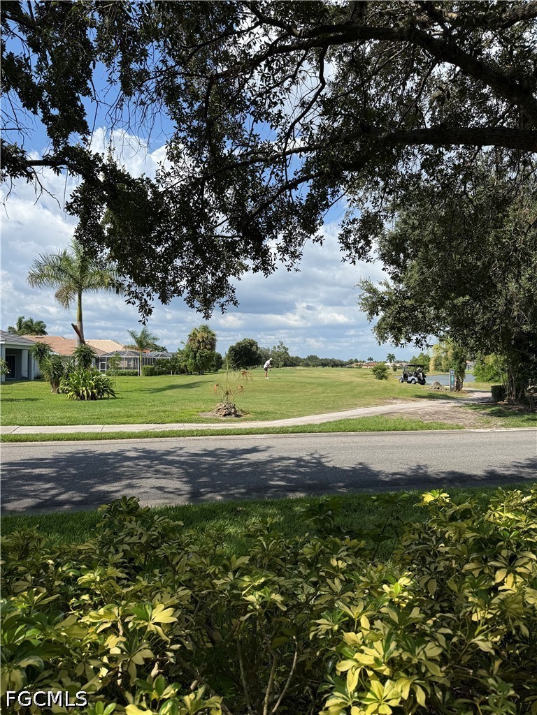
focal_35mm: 24
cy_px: 358
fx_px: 496
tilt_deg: +0.2
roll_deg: +0.1
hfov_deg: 56.8
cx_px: 268
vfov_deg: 71.6
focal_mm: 6.76
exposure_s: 1/3802
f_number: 1.78
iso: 80
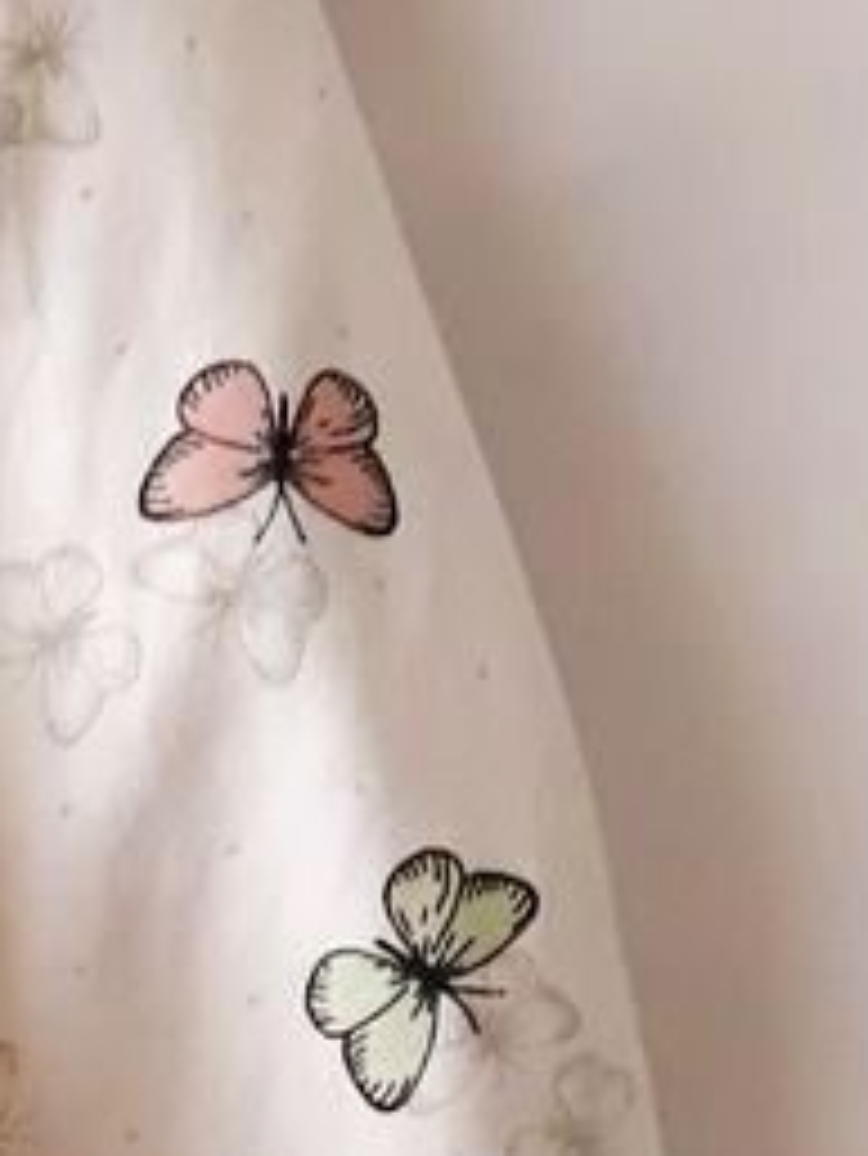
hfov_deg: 9.5
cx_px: -1210
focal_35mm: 140
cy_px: 1410
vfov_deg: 13.7
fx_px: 4677
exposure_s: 1/33
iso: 125
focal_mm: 3.71
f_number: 1.7
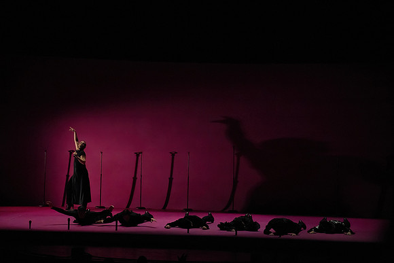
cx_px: 197
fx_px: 1598
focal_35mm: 146
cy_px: 132
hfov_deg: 14.1
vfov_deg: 9.4
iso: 25600
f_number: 10
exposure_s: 1/400
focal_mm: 146
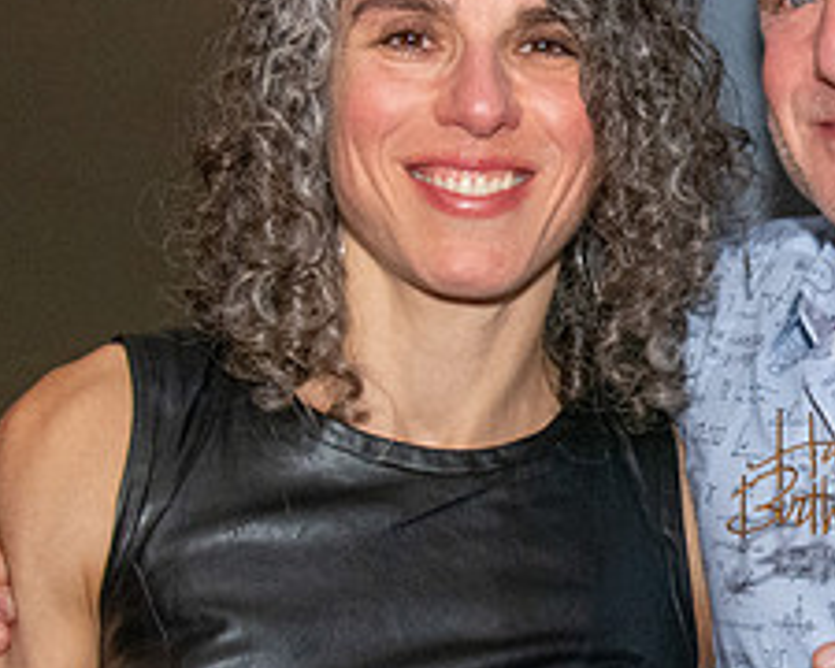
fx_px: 3410
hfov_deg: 13.8
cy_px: 306
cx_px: 820
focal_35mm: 138
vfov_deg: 11.2
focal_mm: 38
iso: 5000
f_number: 14
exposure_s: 1/160
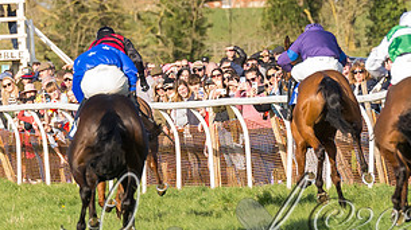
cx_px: 183
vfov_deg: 1.3
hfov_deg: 2.3
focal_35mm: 951
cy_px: 97
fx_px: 10356
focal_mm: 200
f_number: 4
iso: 400
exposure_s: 1/1600
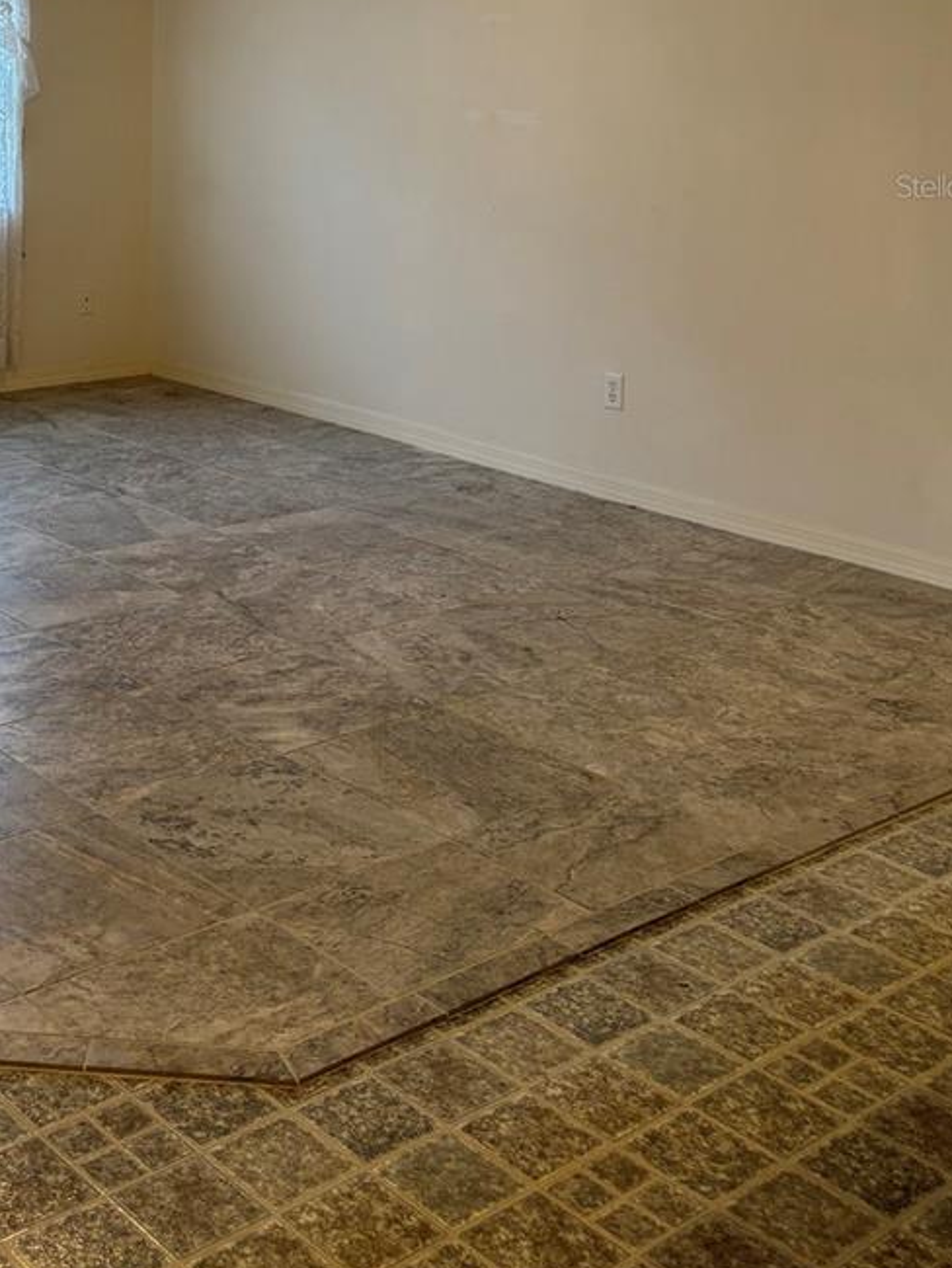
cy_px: 185
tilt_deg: -5.3
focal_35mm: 48
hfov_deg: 29.4
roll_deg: -1.2
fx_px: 1759
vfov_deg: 37.6
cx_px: 156
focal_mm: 5.96
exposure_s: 1/60
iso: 100
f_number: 1.6
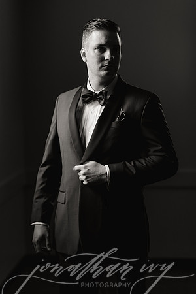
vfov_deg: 23.9
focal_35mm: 85
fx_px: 694
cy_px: 147
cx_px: 98
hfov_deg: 16.1
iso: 400
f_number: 2.2
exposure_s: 1/125
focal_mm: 85
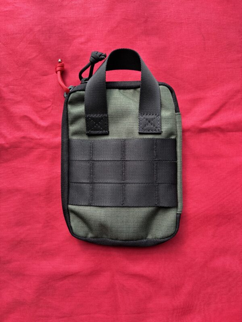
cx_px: 121
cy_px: 161
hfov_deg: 53.1
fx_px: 242
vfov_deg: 67.3
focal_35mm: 26
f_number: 1.6
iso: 40
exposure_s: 1/181
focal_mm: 5.96
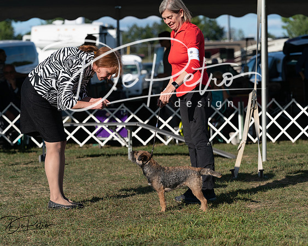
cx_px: 154
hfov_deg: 14.6
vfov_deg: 11.7
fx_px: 1201
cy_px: 123
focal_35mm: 132
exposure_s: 1/1250
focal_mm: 117
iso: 125
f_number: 4.5
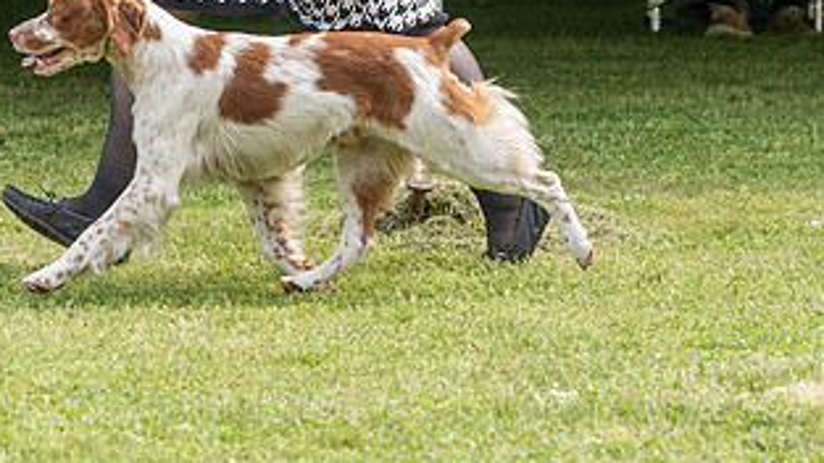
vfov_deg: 5.0
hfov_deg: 8.9
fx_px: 5287
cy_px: -113
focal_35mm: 242
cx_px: 232
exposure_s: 1/1000
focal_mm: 107
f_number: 5
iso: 640
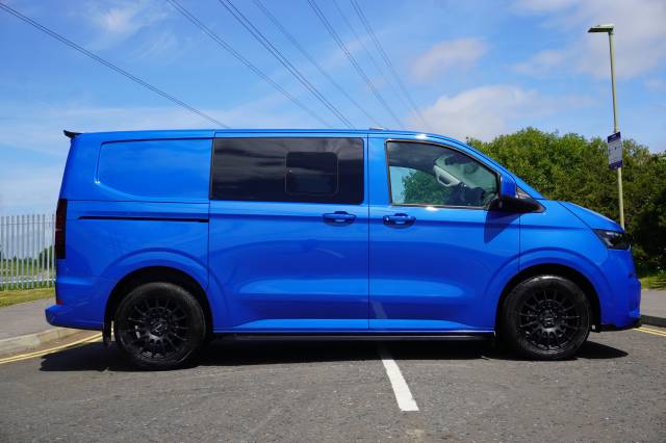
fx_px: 749
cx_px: 333
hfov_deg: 47.9
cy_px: 222
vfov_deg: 33.0
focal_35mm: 40
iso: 100
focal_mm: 27
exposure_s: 1/125
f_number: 10
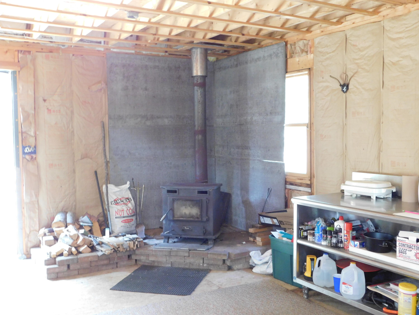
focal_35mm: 36
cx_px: 210
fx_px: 436
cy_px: 158
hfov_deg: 51.4
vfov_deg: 39.7
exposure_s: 1/10
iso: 400
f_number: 3.5
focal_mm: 6.3
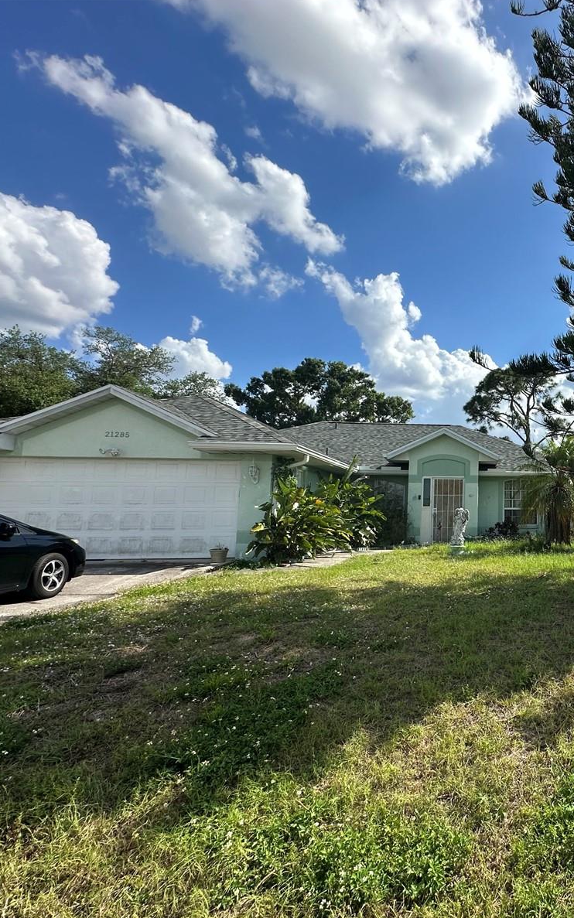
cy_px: 460
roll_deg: +0.4
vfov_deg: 85.1
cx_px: 551
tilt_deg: +5.0
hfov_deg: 50.4
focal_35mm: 20
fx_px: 501
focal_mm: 2.22
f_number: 2.2
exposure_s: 1/1949
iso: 40
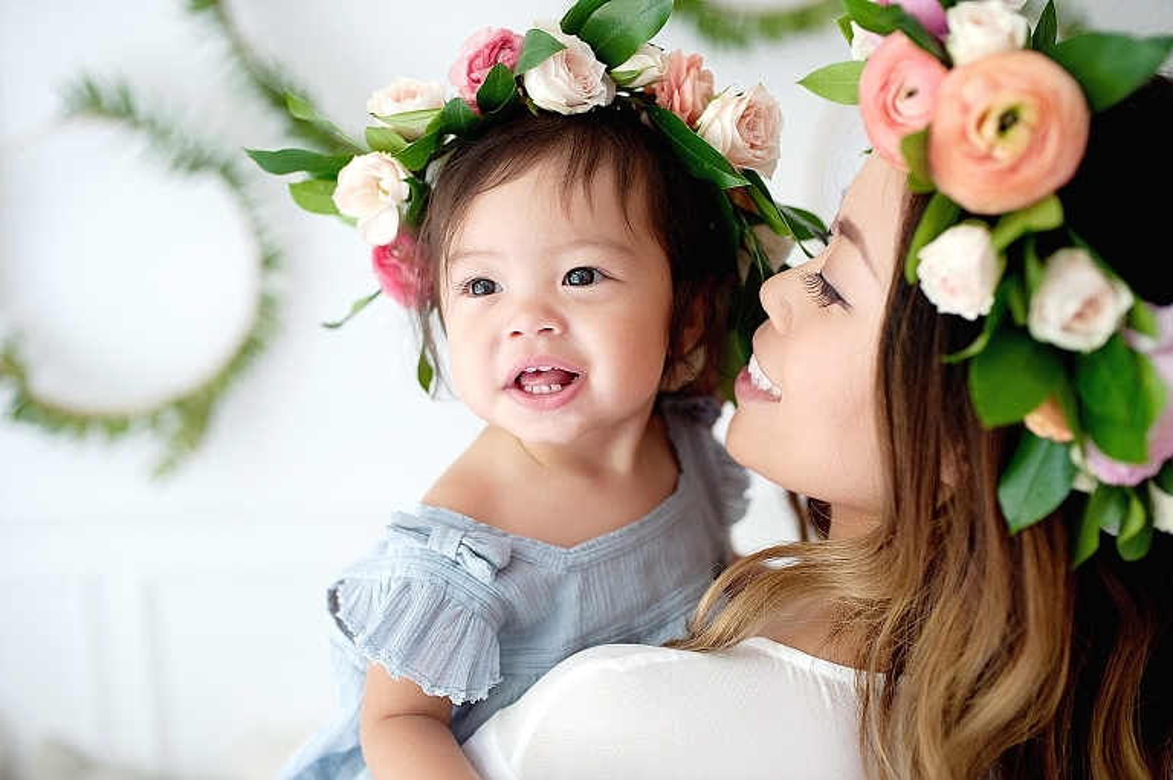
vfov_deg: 37.8
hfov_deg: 54.5
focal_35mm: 35
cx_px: 586
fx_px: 1140
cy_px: 390
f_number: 2.2
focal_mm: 35
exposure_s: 1/320
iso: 800
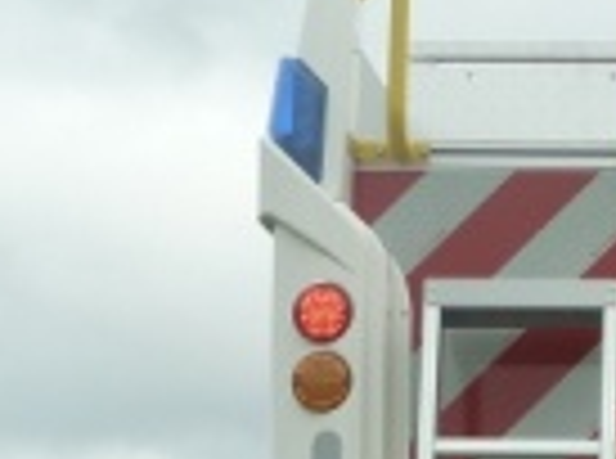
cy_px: 824
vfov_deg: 7.0
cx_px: 1018
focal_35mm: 205
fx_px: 3638
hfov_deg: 9.3
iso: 125
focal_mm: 6.9
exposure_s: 1/125
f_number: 4
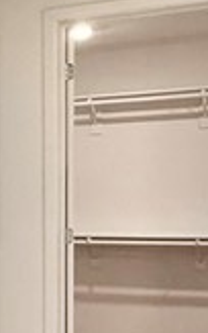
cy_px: 264
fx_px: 843
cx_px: -245
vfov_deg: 22.0
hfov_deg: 12.1
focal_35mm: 93
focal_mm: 2.22
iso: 200
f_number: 2.2
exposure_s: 1/120
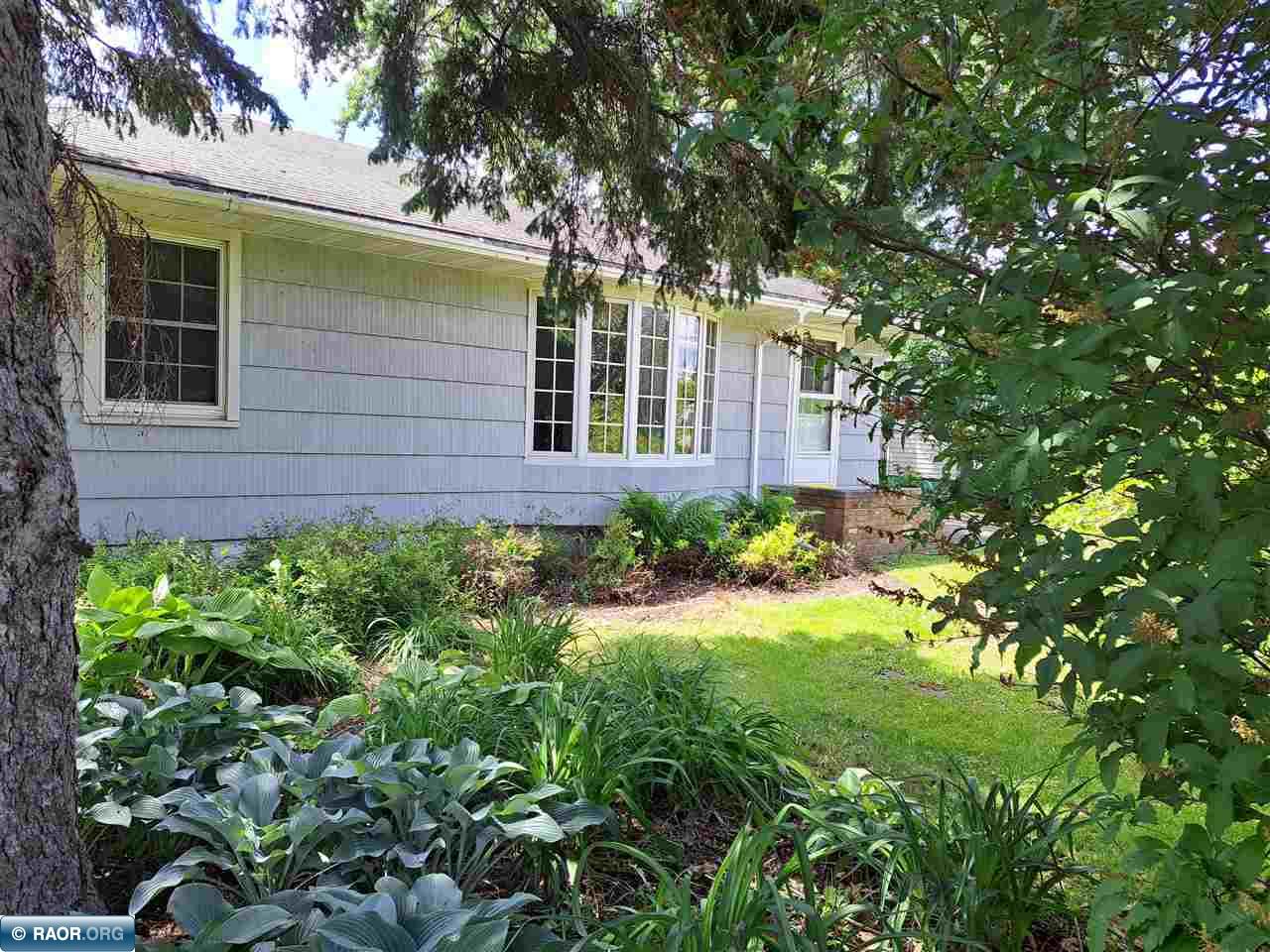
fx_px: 881
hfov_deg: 71.6
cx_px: 635
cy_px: 476
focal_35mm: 24
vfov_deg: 56.8
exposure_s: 1/260
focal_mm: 5.23
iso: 50
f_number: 1.8
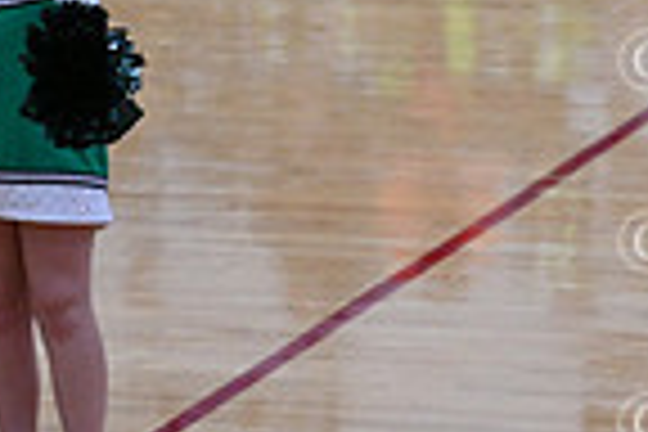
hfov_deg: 3.9
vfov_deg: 2.6
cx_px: 1269
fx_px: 9449
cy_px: 695
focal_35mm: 525
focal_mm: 130
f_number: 4
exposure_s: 1/400
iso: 4000
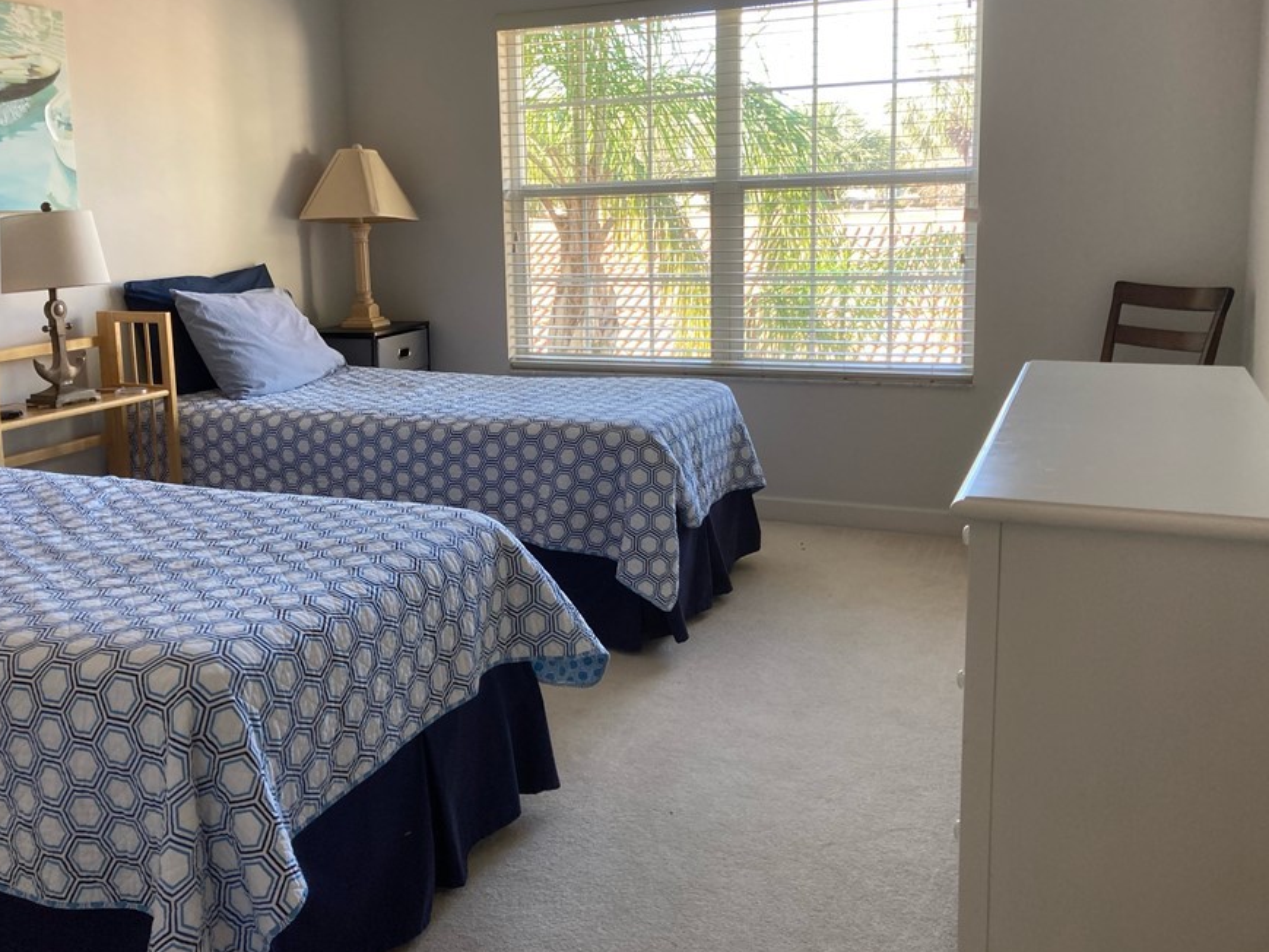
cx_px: 533
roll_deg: +2.3
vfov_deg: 42.9
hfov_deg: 55.1
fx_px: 1210
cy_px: 410
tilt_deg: -7.8
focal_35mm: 33
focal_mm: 3.99
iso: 50
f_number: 1.8
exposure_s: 1/60
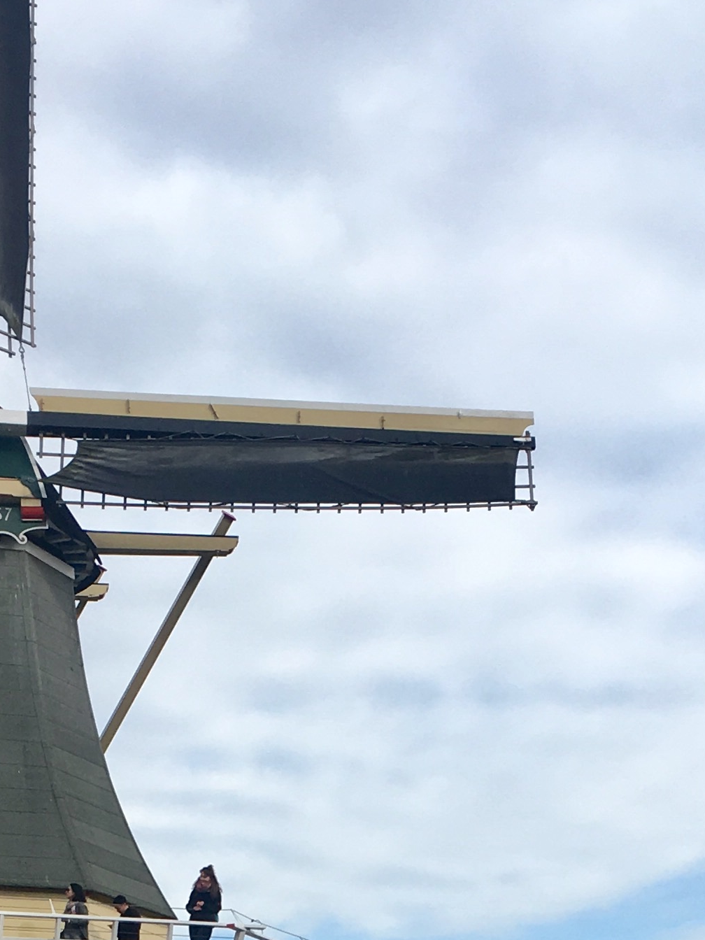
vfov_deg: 20.9
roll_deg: +0.9
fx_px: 2362
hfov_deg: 16.9
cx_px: 261
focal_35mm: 87
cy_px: 1136
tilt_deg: +4.9
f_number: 2.2
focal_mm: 4.15
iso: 25
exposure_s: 1/974
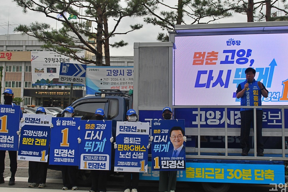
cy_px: 91
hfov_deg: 48.4
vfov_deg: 33.4
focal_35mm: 40
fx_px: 320
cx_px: 150
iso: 800
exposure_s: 1/3200
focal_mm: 24
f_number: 4.5
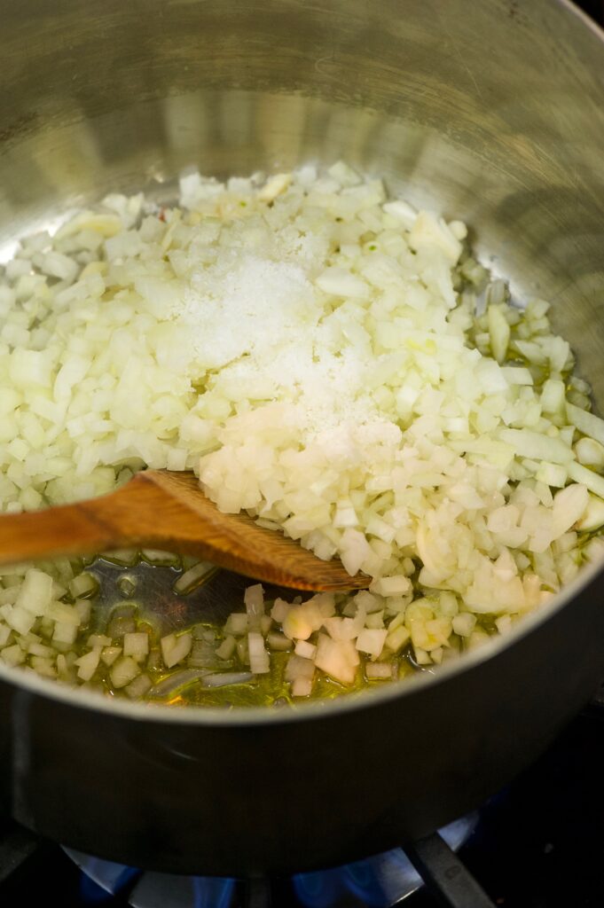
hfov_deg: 13.0
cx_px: 302
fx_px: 2647
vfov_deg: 19.5
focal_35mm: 105
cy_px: 454
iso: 2500
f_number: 5
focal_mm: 105
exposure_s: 1/100
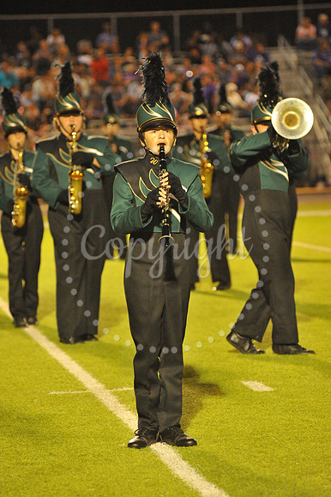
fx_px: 2761
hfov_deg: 6.9
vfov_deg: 10.3
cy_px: 248
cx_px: 166
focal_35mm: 200
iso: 6400
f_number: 5
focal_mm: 200
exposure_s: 1/200
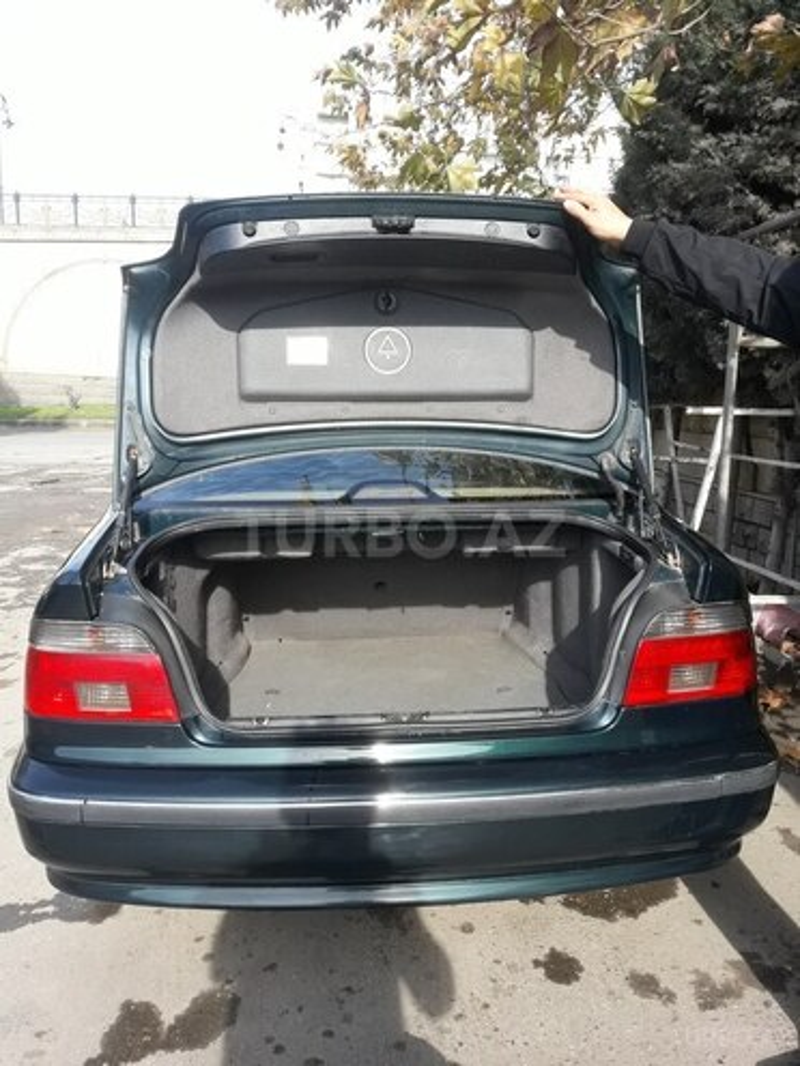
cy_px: 533
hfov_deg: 49.7
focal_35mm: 28
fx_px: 863
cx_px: 400
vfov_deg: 63.4
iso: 40
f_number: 1.9
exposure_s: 1/459
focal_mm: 3.7
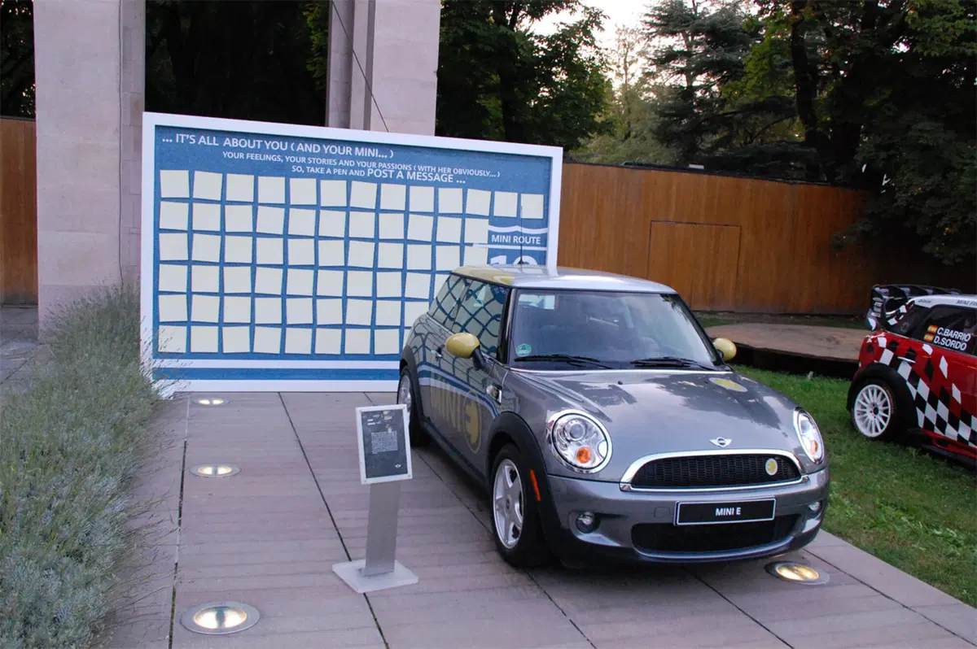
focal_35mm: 33
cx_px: 488
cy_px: 324
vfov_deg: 39.9
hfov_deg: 57.3
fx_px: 895
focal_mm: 22
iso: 1600
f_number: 6.3
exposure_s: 1/160
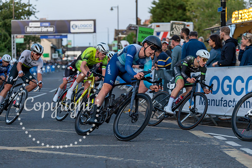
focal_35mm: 86
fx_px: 602
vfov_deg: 15.9
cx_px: 126
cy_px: 84
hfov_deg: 23.6
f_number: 3.2
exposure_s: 1/640
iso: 1000
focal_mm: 86
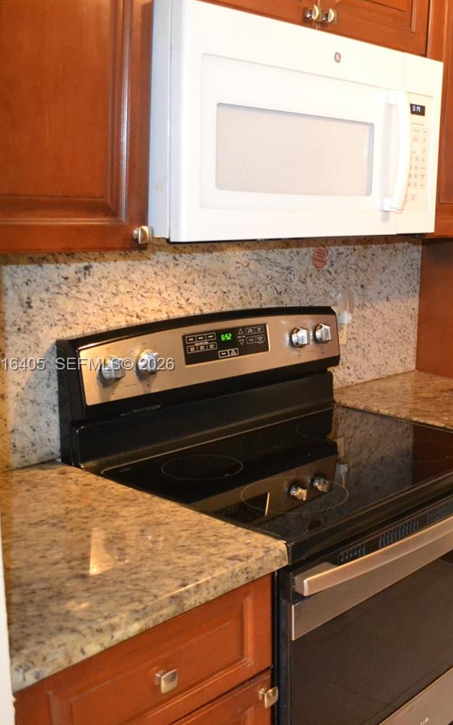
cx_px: 512
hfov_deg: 27.6
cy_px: 365
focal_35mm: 42
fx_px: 830
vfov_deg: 47.2
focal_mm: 18
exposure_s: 1/60
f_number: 3.5
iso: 2800
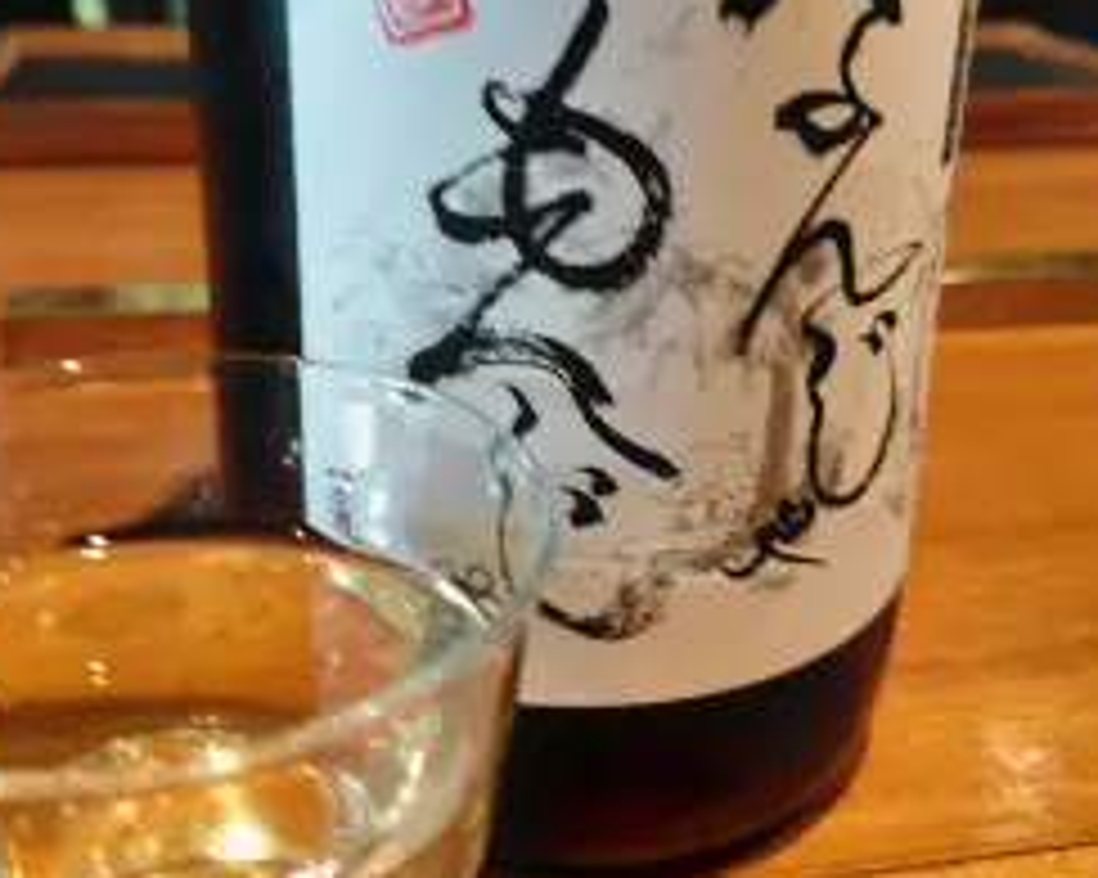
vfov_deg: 37.2
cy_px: 356
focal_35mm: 40
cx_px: 540
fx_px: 1299
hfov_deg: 45.8
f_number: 1.8
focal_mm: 4.69
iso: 400
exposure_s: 1/40
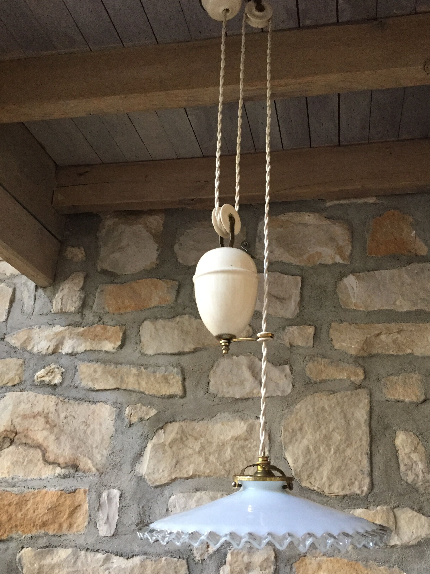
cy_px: 302
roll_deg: -2.5
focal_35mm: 32
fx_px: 530
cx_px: 235
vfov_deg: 56.8
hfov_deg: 44.1
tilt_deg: +22.1
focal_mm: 4.15
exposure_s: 1/33
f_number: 2.2
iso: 320
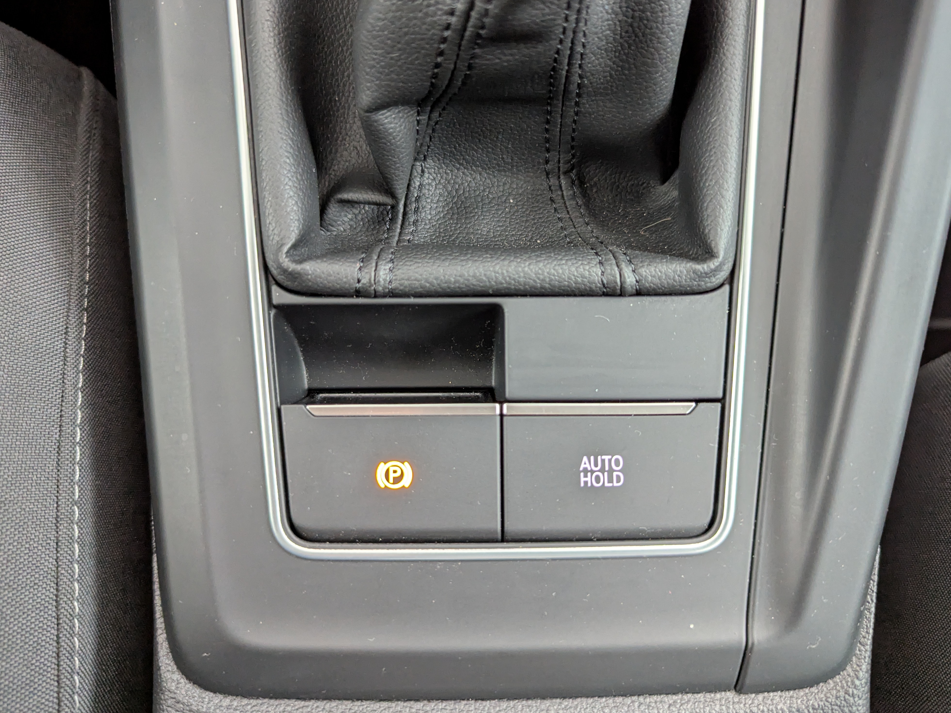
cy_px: 346
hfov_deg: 69.4
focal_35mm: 25
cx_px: 487
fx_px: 687
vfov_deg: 54.9
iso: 648
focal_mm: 6.81
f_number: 1.85
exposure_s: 1/71.5
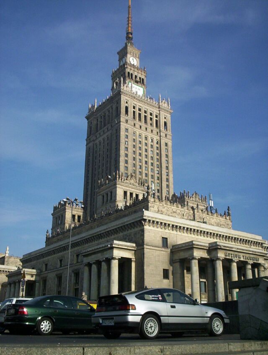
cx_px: 134
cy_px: 178
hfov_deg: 37.9
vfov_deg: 48.9
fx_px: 391
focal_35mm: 38
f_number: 4.5
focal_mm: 4.99
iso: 100
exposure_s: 1/1151
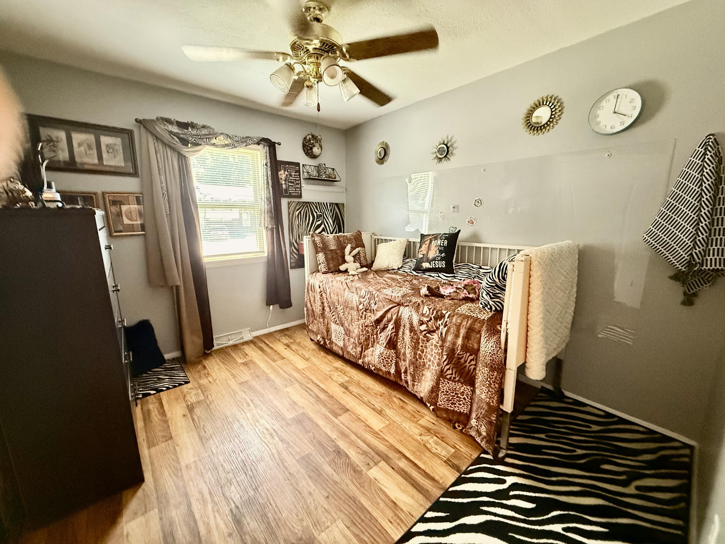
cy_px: 272
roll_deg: -0.6
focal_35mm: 14
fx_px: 293
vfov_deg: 85.7
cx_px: 362
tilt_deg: -10.0
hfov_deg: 102.1
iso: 1000
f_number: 2.2
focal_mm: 2.22
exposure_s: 1/60
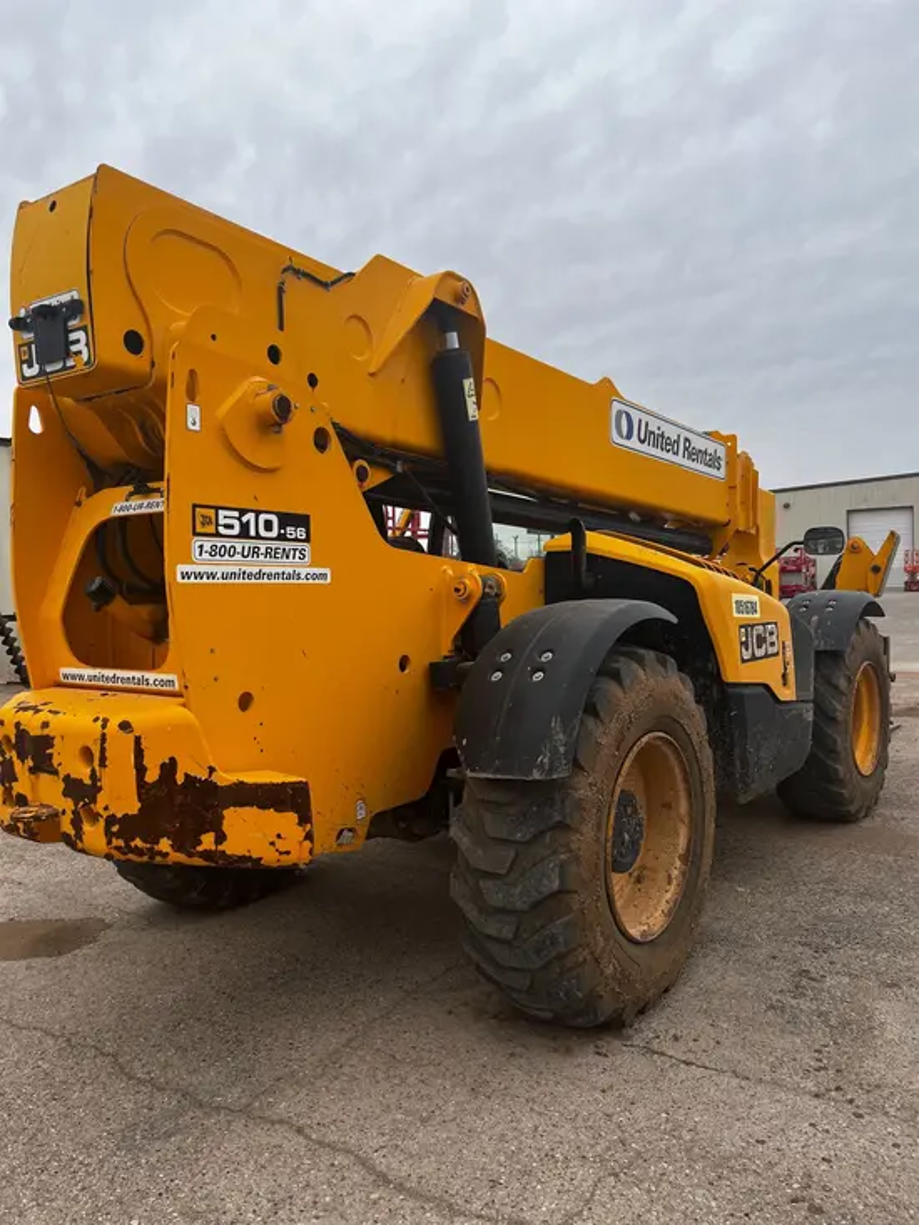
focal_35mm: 26
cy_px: 612
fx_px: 920
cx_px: 460
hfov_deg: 53.1
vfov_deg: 67.3
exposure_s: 1/1992
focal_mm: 5.1
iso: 50
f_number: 1.6
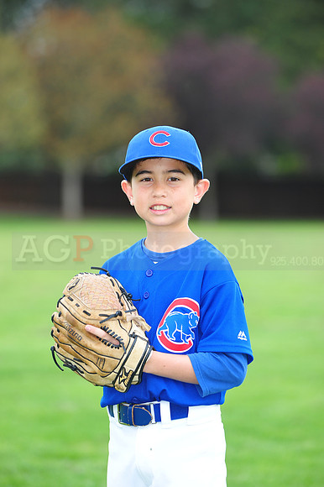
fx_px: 2703
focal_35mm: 200
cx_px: 162
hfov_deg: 6.9
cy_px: 244
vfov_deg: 10.3
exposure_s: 1/400
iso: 400
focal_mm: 200
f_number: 5
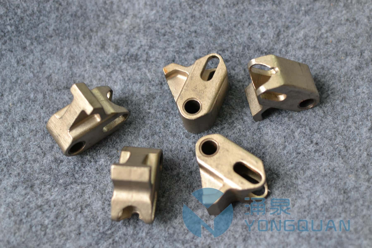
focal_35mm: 52
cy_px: 124
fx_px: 542
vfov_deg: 25.8
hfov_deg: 37.9
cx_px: 186
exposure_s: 1/60
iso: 800
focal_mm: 35
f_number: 3.5
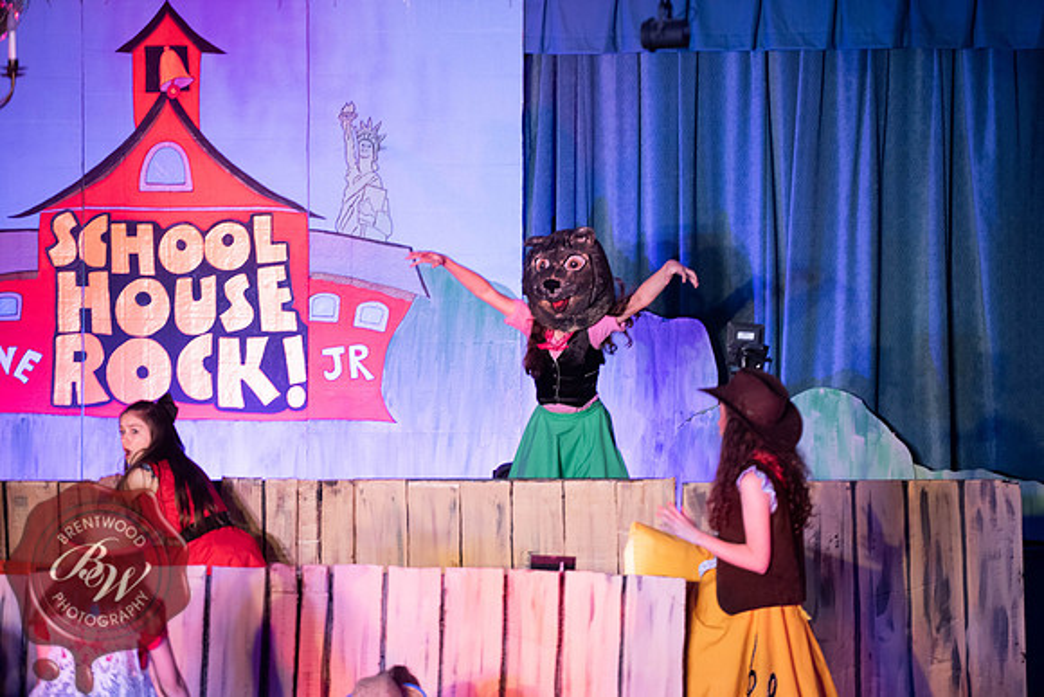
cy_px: 381
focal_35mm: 153
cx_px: 571
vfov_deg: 9.0
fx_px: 4439
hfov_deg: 13.4
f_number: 2.8
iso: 1250
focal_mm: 140
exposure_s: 1/160
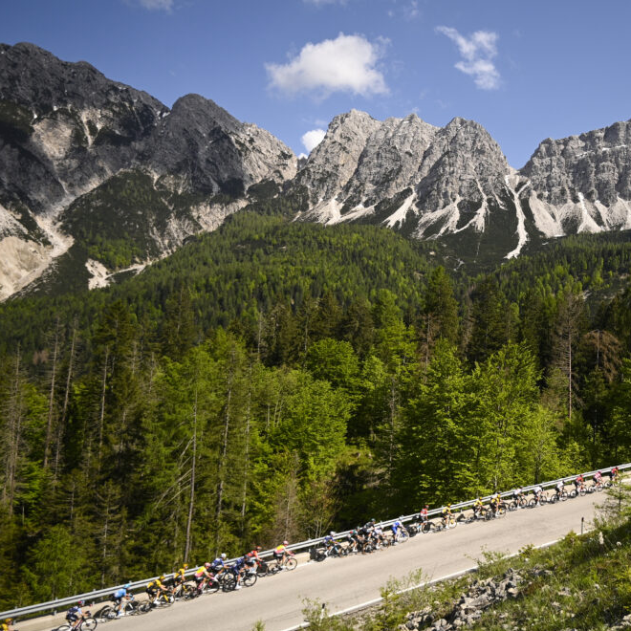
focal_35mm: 29
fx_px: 598
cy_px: 311
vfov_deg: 55.6
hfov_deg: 52.7
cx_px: 488
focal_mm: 22
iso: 250
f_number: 4
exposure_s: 1/3200
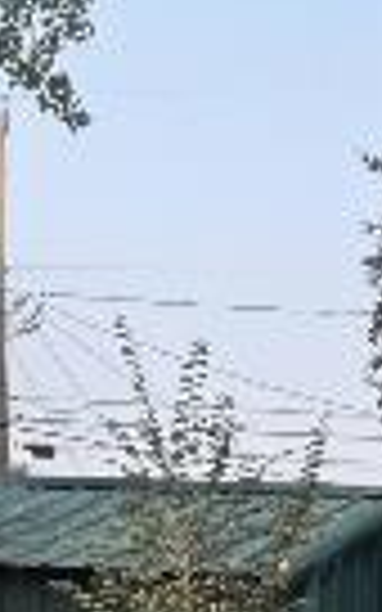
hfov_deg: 9.6
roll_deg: -1.7
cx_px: 701
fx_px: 2165
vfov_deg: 14.7
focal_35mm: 130
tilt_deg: -8.0
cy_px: 990
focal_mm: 4.2
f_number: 1.6
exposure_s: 1/1304
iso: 32
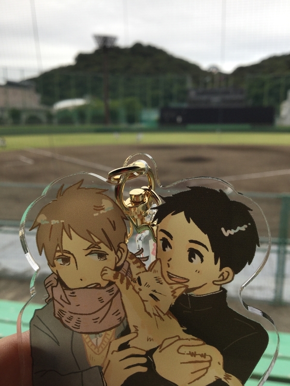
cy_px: 193
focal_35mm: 31
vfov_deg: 58.4
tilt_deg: -12.7
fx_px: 346
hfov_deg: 45.4
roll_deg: +0.3
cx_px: 145
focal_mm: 3.3
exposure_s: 1/265
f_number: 2.4
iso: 25
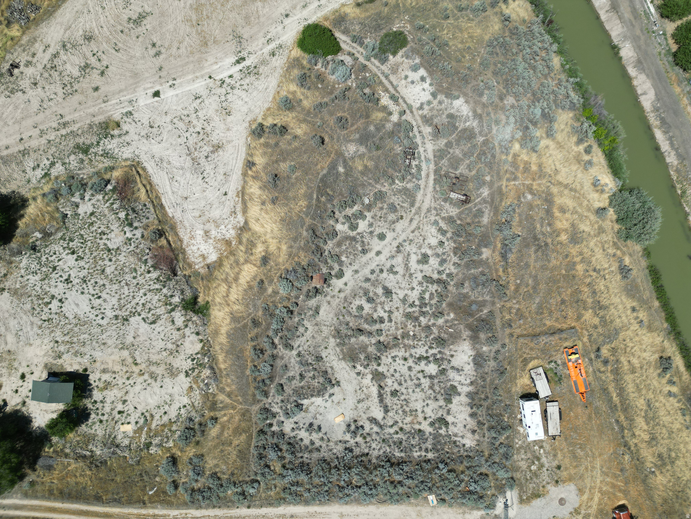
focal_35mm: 24
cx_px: 346
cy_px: 260
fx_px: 479
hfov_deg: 71.6
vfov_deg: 56.8
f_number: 1.7
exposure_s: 1/3200
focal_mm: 6.72
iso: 110
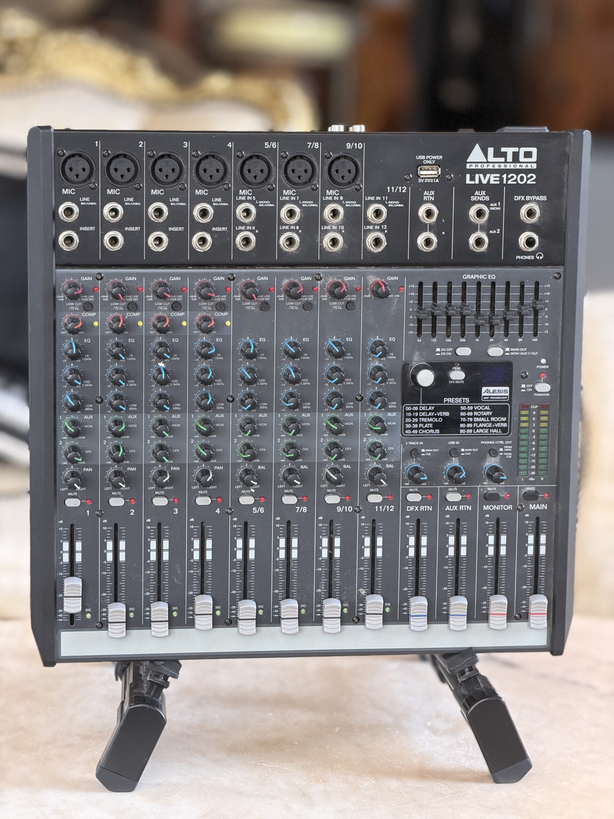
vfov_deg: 19.6
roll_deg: -0.9
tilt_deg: -12.5
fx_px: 2365
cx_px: 307
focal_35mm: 100
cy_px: 410
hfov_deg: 14.8
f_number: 2.8
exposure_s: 1/116
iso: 400
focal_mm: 16.89
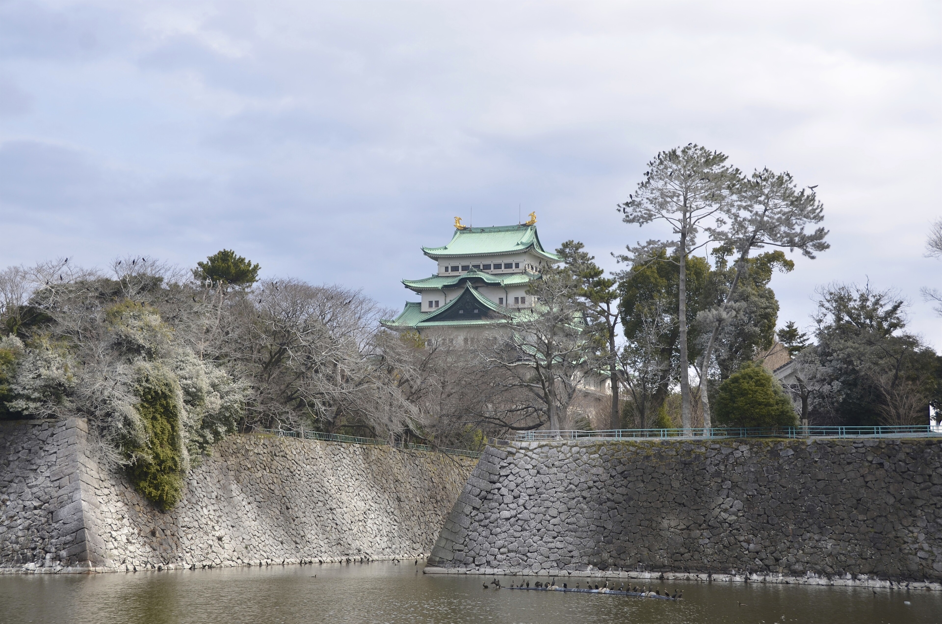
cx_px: 471
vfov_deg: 19.6
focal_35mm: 69
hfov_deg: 29.3
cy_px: 312
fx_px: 1802
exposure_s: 1/320
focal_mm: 46
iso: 100
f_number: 7.1
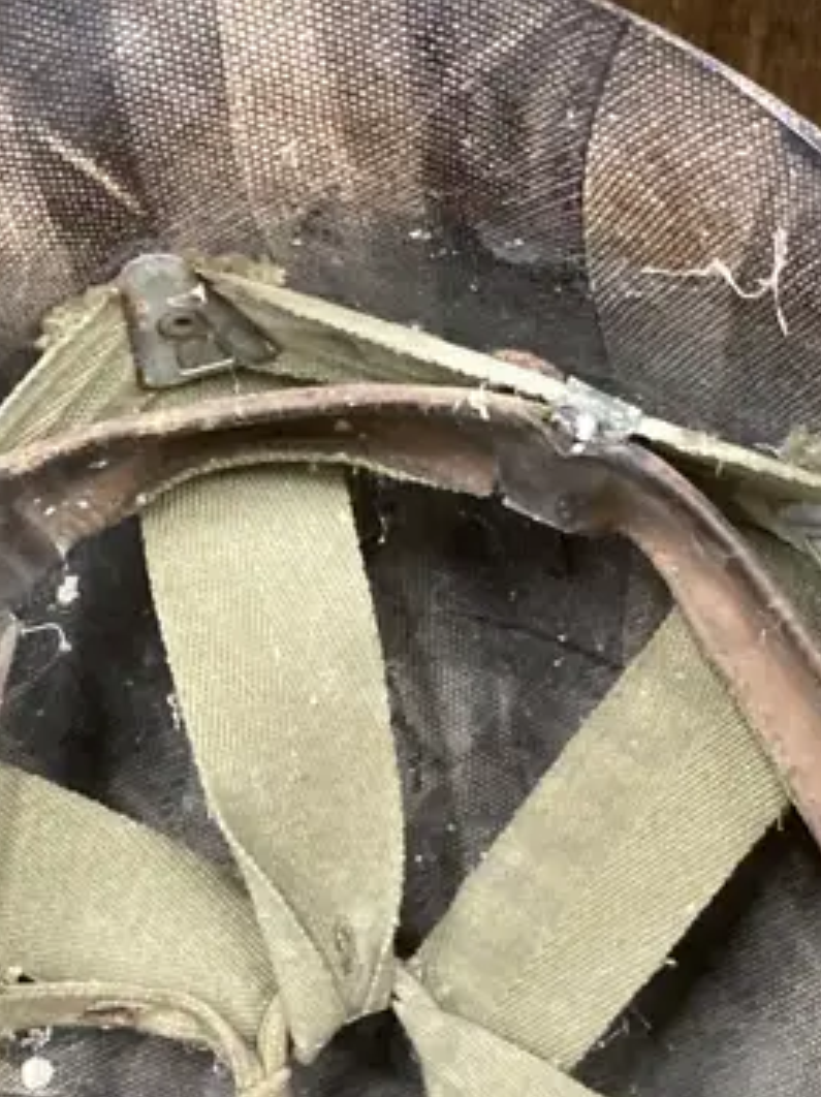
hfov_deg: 18.2
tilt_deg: -30.2
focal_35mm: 81
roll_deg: +0.8
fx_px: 2565
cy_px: 1137
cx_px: 319
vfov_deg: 23.0
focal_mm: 3.99
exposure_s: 1/25
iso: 400
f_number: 1.8
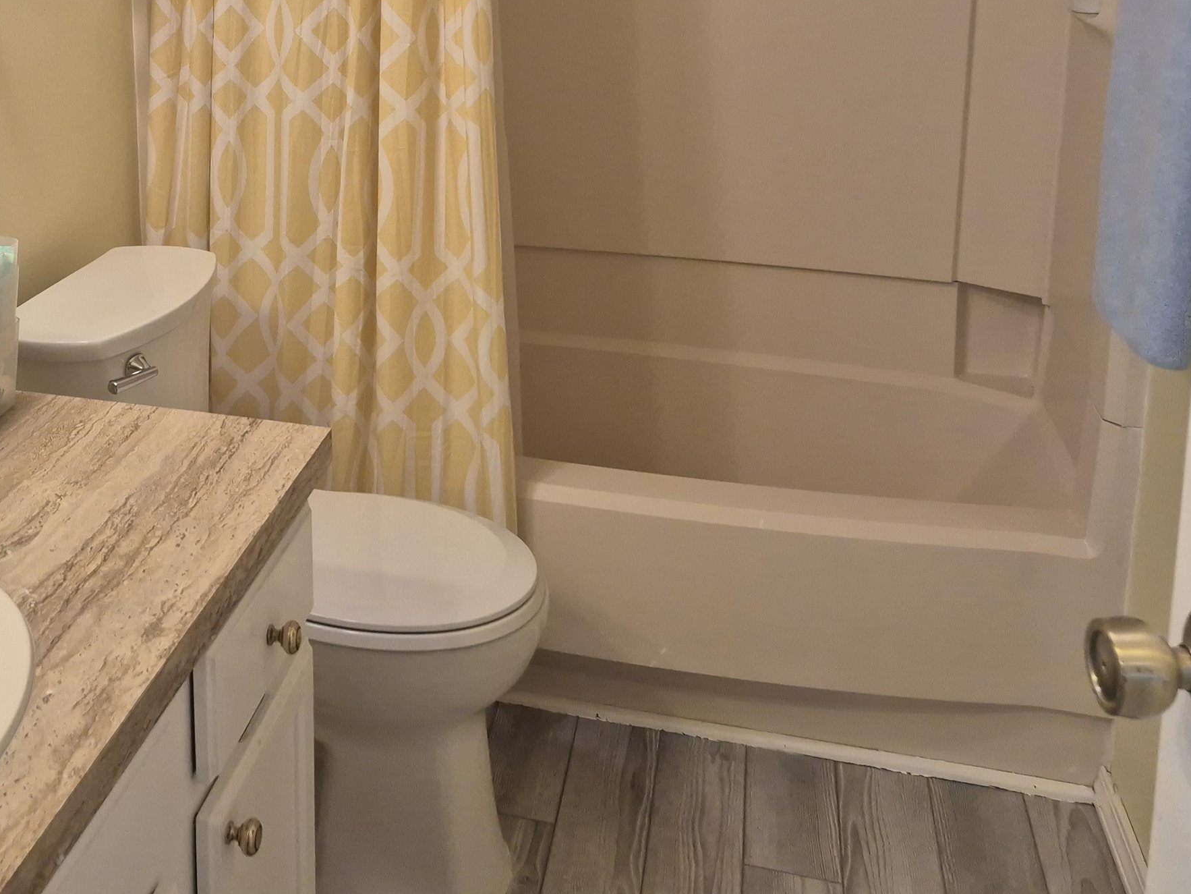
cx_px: 254
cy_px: 123
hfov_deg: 44.7
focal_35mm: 40
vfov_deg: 34.3
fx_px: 1376
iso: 200
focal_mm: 5.4
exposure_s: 1/120
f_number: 1.8
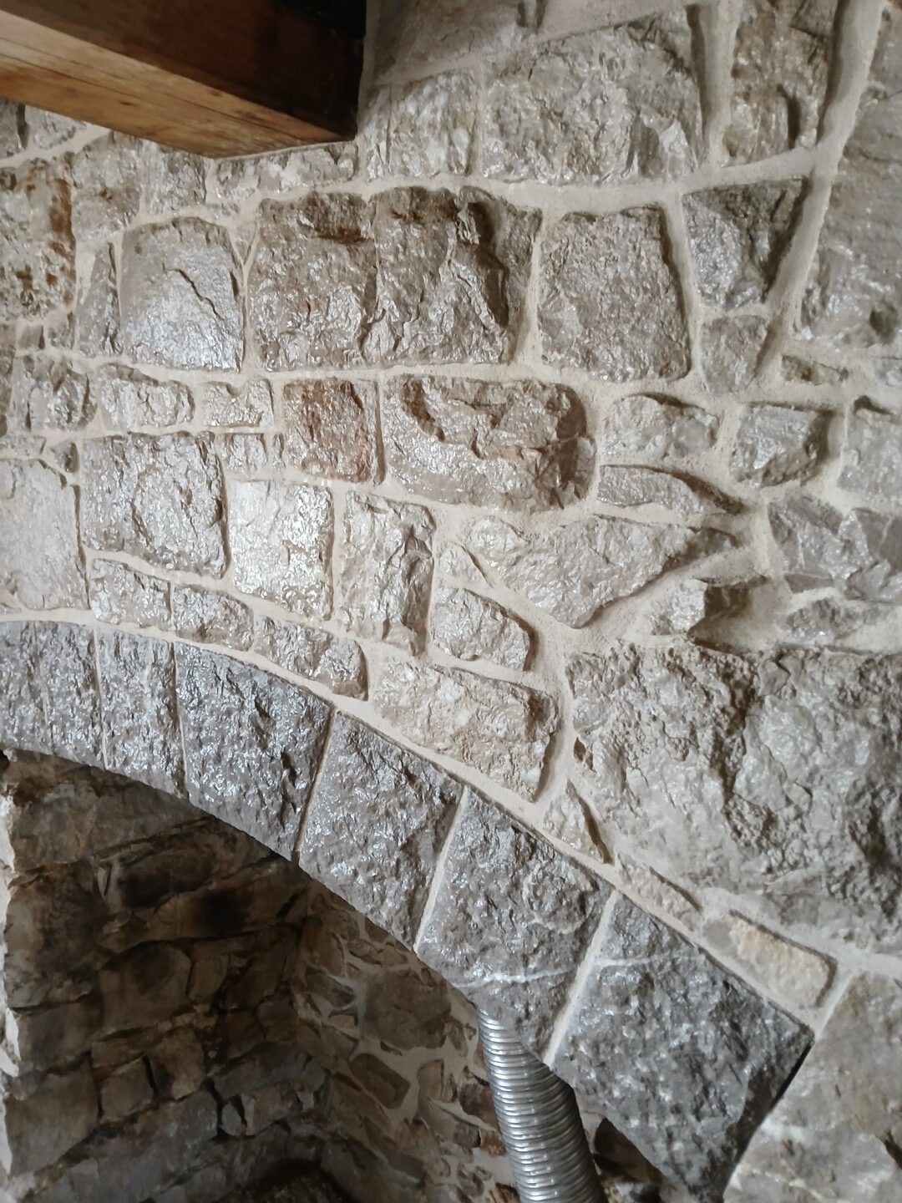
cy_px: 602
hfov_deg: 53.1
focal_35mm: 26
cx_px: 451
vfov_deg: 67.3
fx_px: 903
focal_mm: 3.98
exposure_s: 1/25
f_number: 1.8
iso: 250
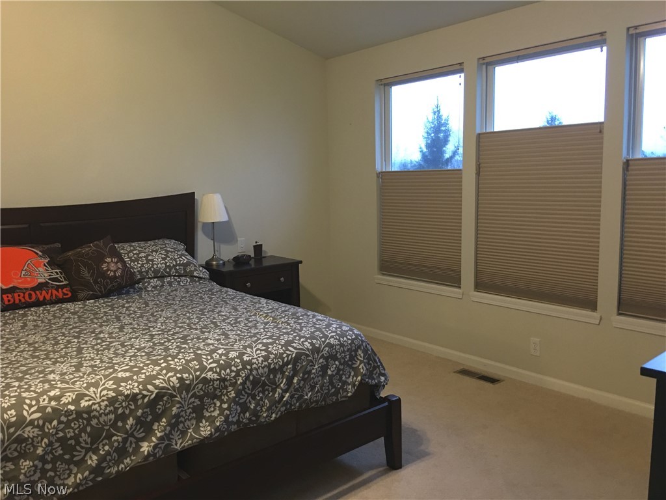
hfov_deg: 61.7
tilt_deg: -7.2
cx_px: 333
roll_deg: +1.2
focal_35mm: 29
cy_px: 250
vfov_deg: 48.2
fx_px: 558
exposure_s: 1/8
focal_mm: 4.15
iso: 80
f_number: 2.2
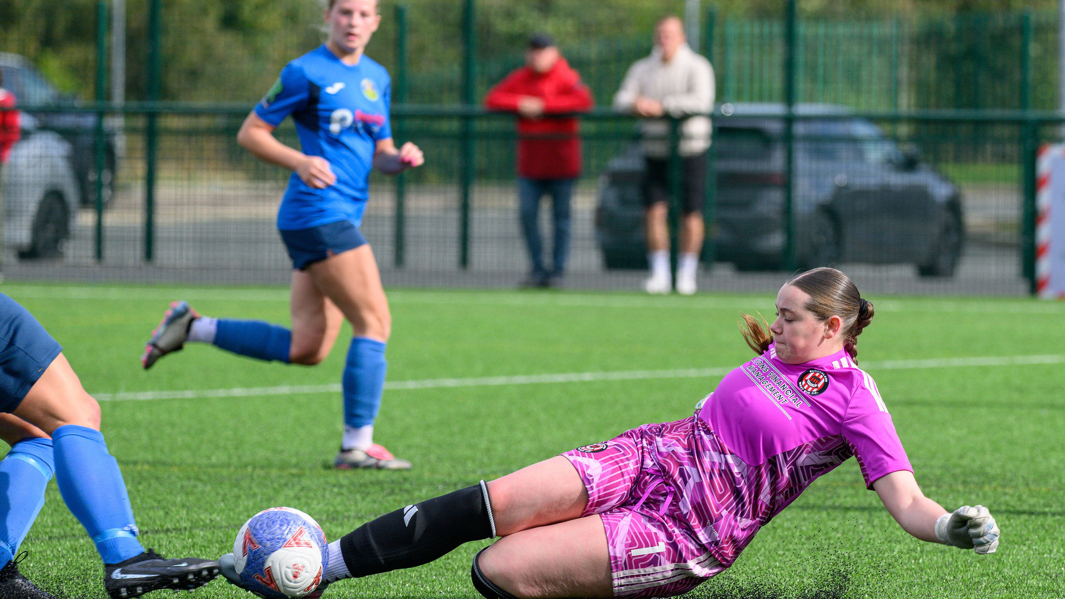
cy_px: 247
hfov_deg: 5.7
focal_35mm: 376
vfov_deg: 3.2
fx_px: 10618
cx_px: 840
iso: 560
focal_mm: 220
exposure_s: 1/1600
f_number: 5
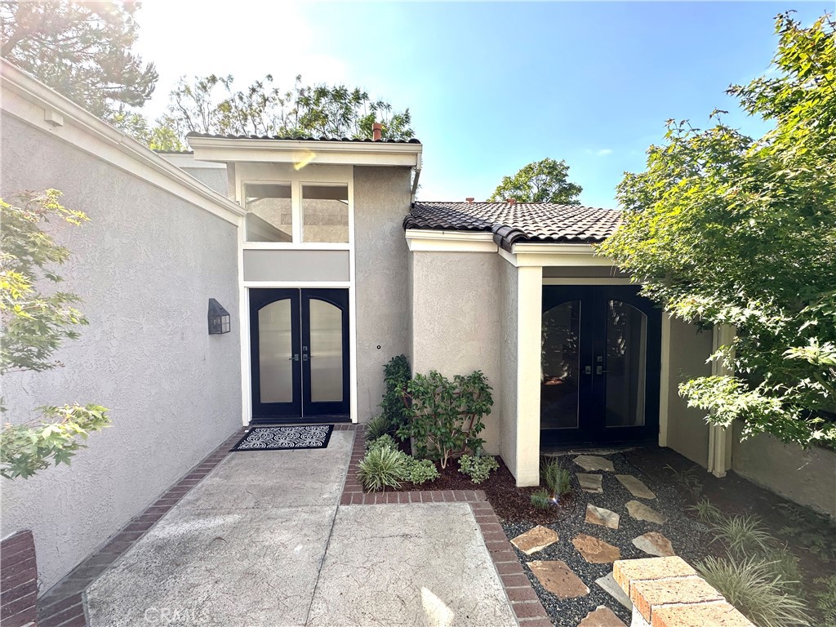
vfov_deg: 85.7
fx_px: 338
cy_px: 314
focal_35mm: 14
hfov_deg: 102.1
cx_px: 418
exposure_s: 1/479
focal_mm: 2.22
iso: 40
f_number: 2.2
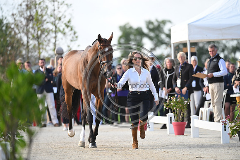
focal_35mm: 350
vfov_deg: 3.9
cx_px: 120
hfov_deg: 5.9
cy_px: 80
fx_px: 2334
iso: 1000
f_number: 5
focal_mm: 350
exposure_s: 1/1600
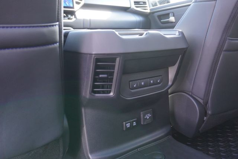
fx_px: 199
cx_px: 119
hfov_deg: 61.9
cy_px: 80
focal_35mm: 30
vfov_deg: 43.7
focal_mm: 20
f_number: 4
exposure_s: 1/60
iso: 640
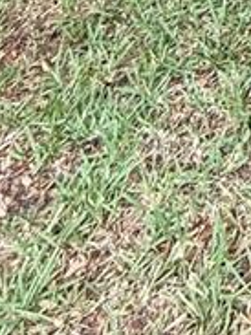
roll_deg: +0.3
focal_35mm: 92
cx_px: 526
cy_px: -602
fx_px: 890
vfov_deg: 12.4
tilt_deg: +7.7
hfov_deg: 13.4
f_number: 2.2
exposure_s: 1/170
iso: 64
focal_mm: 2.22
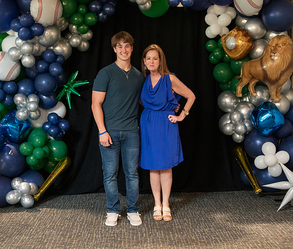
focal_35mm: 58
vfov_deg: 26.9
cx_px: 147
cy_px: 124
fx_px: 519
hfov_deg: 31.5
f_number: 1.2
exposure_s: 1/320
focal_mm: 50
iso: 1600
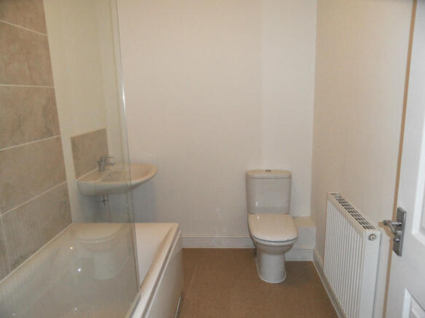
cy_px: 159
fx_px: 295
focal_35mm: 24
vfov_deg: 56.8
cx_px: 212
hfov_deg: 71.6
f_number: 3.2
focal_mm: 3.9
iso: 200
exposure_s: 1/30
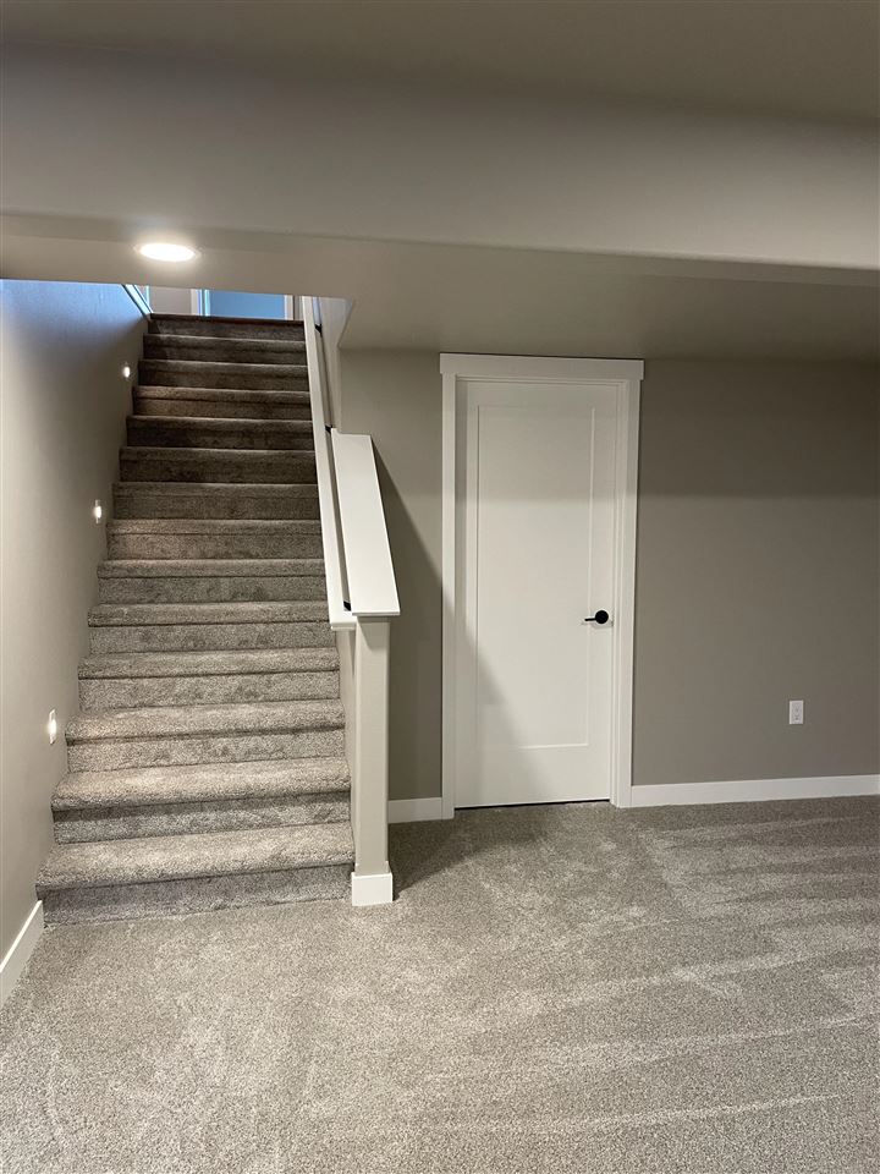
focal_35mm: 26
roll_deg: +0.0
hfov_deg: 53.1
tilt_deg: -5.1
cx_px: 440
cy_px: 587
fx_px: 881
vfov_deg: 67.3
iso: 250
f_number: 1.6
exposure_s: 1/60
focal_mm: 4.2
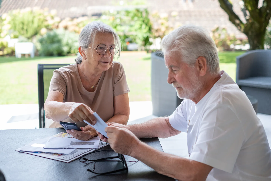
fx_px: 399
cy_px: 90
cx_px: 136
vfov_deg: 25.5
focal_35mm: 53
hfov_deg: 37.5
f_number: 2
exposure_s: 1/500
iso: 200
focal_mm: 35
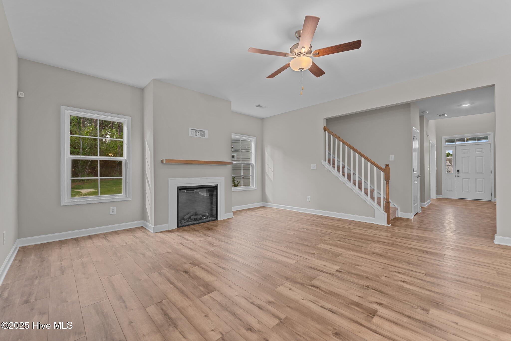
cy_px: 170
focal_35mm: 14
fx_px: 199
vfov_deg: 81.2
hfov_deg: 104.3
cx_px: 256
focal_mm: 14
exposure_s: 1/4
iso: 500
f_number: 7.1
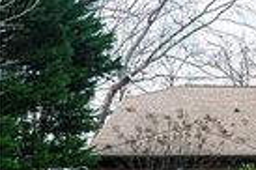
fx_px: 816
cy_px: 156
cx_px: 465
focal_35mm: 115
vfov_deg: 11.8
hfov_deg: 15.3
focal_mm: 21
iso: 200
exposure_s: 1/160
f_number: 8
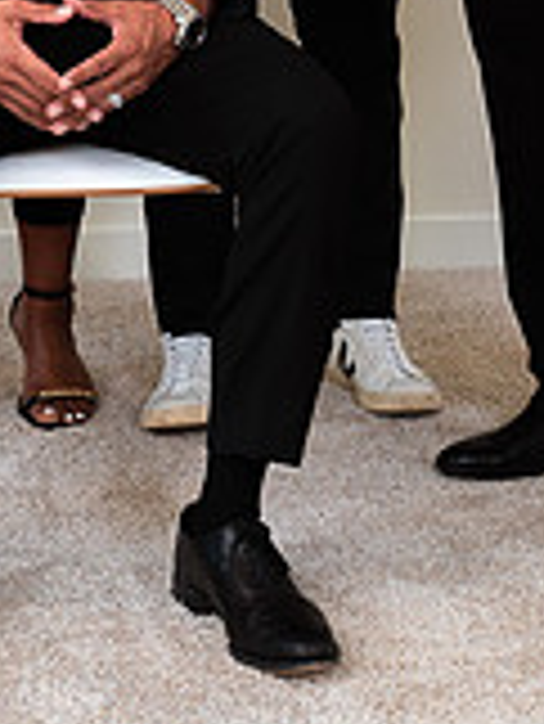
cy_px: -243
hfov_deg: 12.5
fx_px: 2469
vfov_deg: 15.8
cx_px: 126
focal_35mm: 118
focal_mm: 44
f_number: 6.3
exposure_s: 1/160
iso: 200
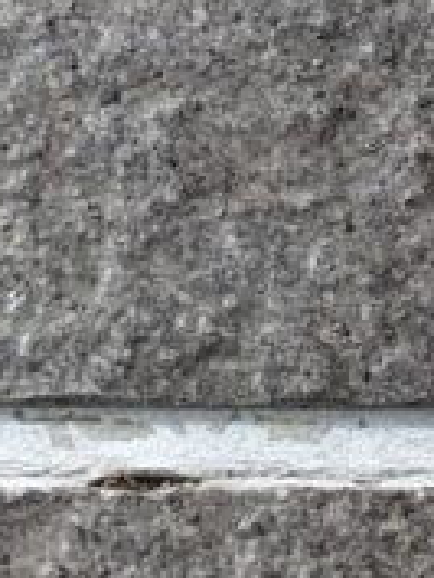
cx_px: 1015
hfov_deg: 9.0
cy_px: -16
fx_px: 2504
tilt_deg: -57.7
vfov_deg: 13.0
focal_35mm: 150
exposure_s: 1/1266
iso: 25
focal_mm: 4.25
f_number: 1.8
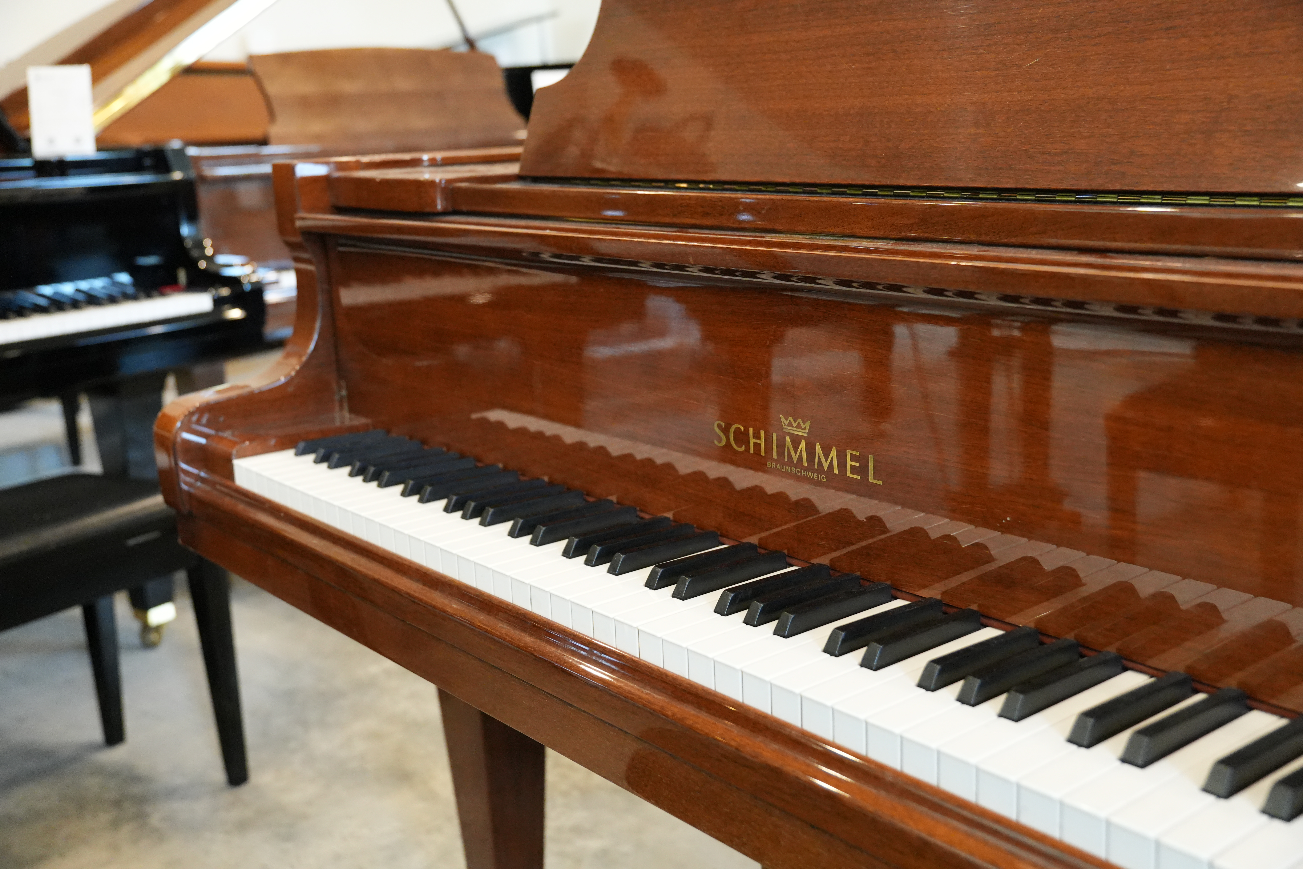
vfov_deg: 35.5
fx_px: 1357
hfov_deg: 51.3
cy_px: 434
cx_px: 652
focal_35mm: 38
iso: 3200
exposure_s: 1/160
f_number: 2.8
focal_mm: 25
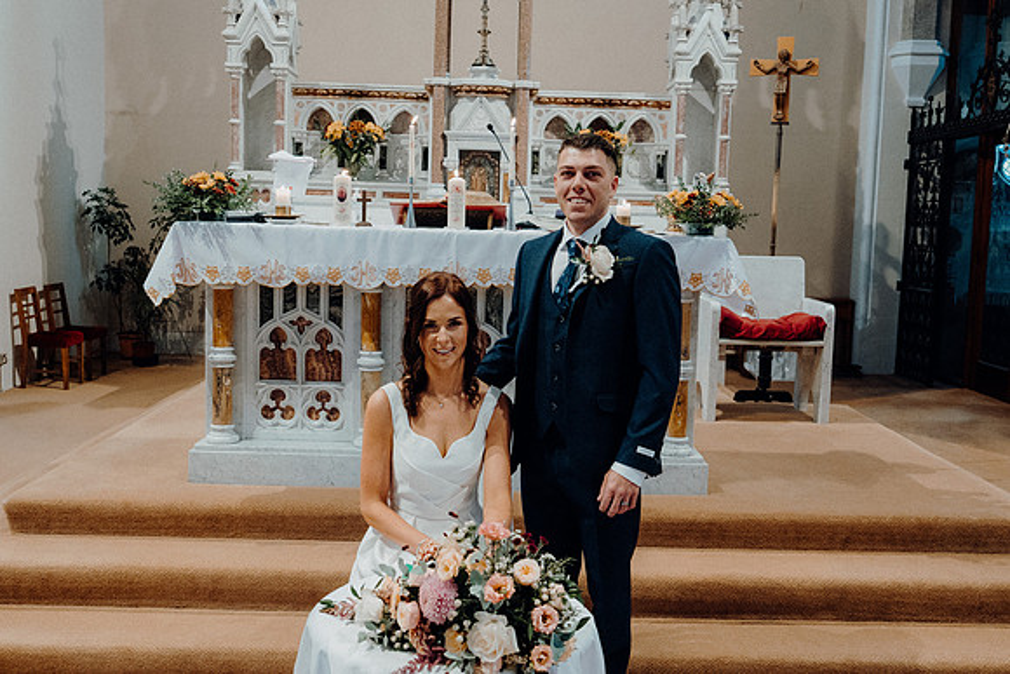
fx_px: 1010
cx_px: 505
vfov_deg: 36.9
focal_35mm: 36
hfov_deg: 53.1
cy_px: 337
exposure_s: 1/160
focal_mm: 24
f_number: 3.5
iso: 2500
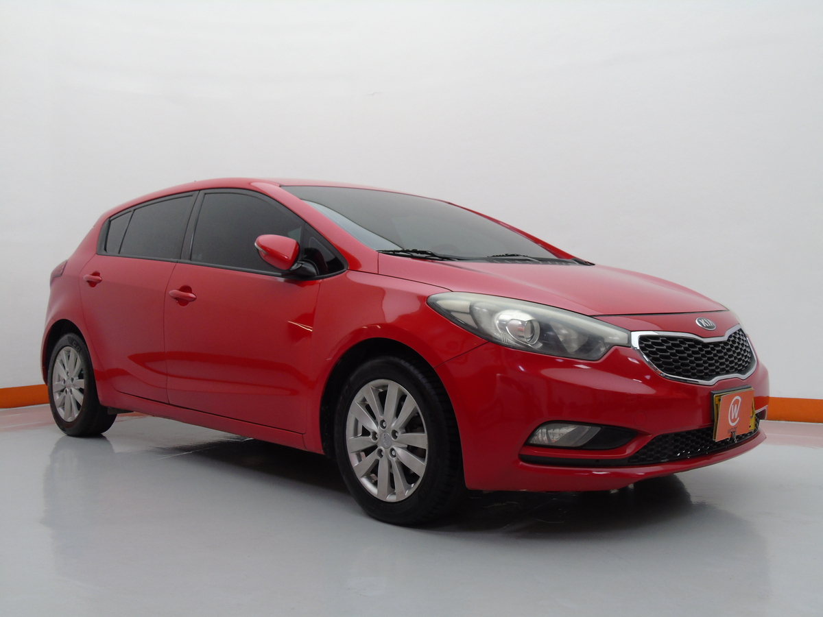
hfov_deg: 54.0
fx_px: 808
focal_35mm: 34
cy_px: 308
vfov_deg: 41.8
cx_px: 412
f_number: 3.8
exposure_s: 1/30
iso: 100
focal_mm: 6.1
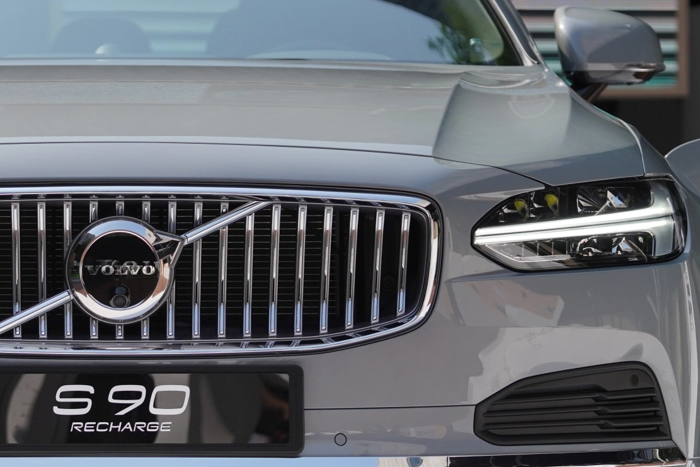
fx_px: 4745
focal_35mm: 244
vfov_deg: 5.6
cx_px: 117
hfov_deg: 8.4
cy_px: 216
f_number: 4
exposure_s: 1/3200
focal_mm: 113
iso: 320
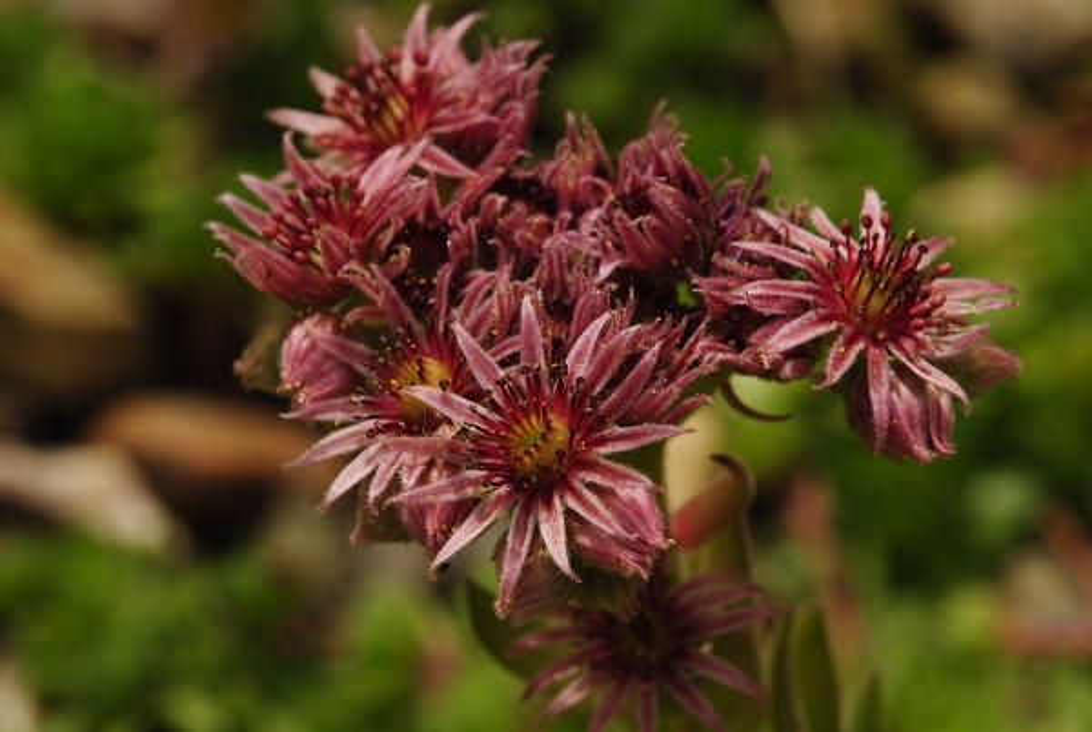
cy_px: 366
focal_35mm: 128
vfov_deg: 10.8
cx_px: 546
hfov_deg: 16.0
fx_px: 3873
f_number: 13
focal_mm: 85
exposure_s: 1/125
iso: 100
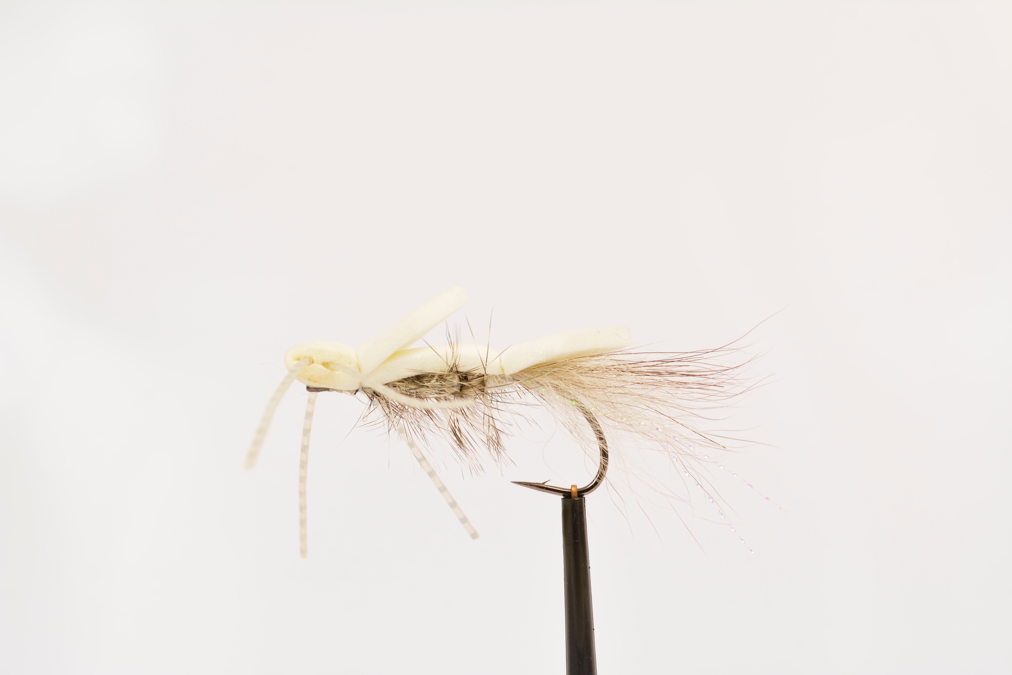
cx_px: 506
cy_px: 338
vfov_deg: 22.6
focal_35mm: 60
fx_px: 1687
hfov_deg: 33.4
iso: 100
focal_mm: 40
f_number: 11
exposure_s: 1/25
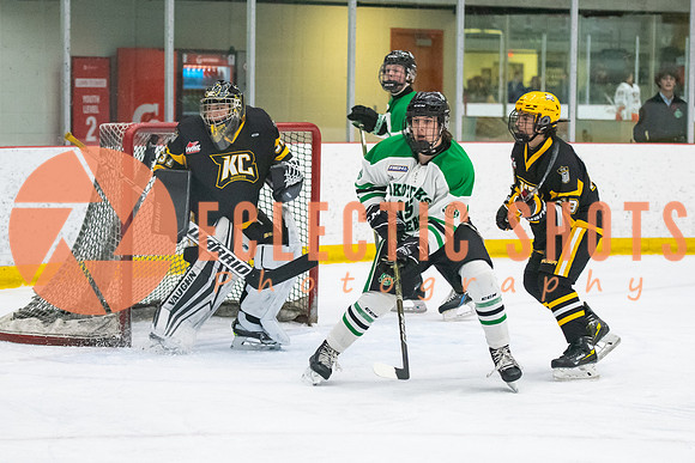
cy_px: 231
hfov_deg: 14.1
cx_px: 345
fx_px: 2816
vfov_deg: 9.4
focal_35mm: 146
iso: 4000
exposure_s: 1/800
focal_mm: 80
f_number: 2.8
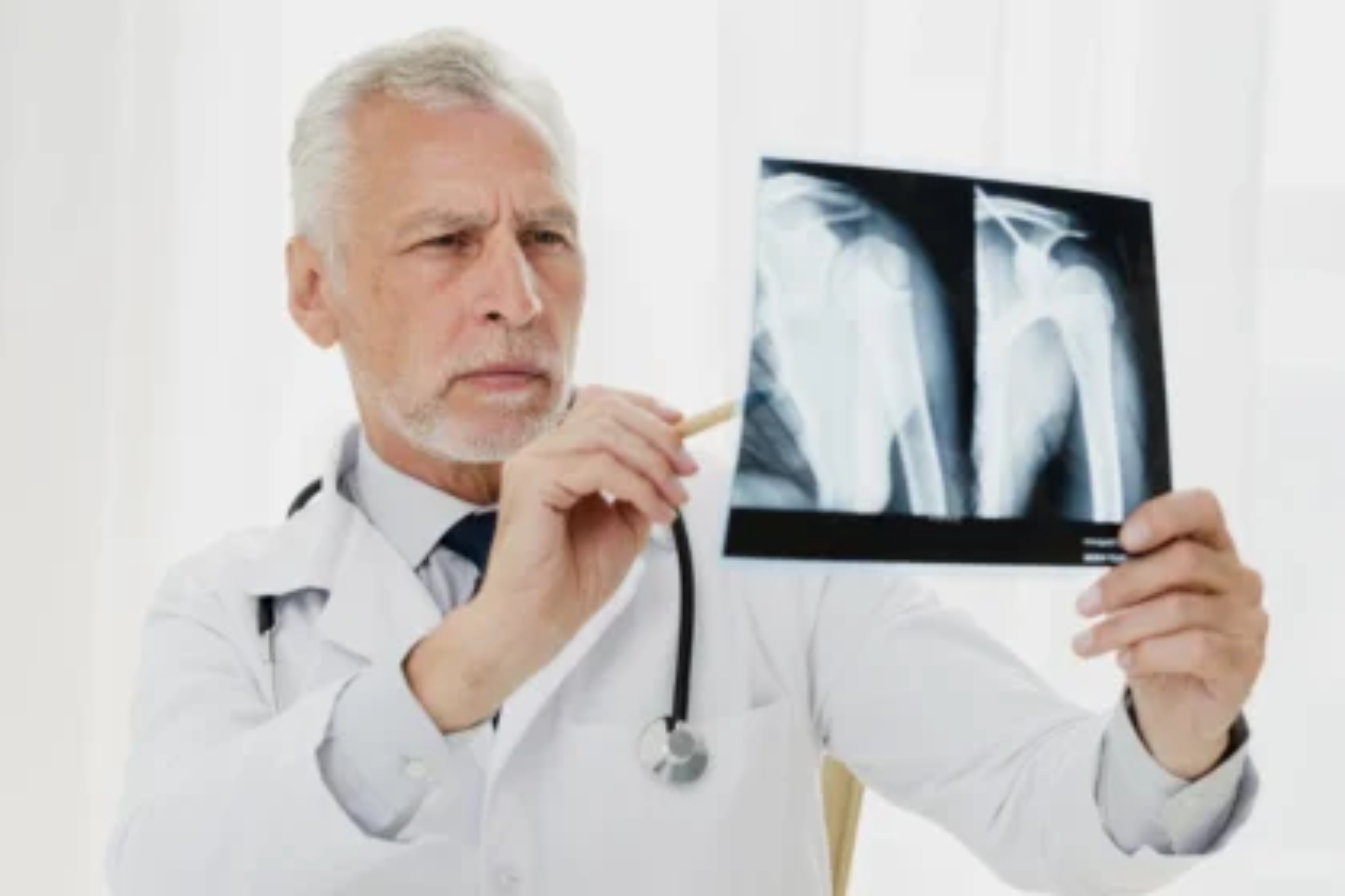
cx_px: 672
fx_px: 3175
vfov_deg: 16.1
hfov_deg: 23.9
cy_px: 448
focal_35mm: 85
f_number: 5.6
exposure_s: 1/160
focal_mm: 85
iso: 160
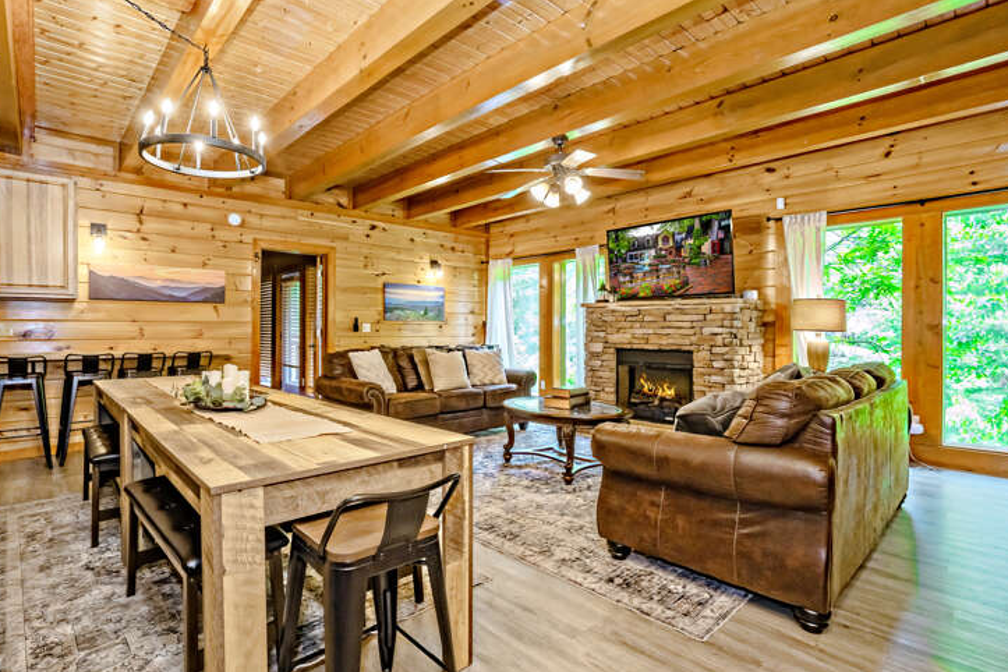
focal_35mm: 17
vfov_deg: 70.4
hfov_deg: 93.2
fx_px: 476
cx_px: 481
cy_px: 343
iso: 1600
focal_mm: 16
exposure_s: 1/60
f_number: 6.3
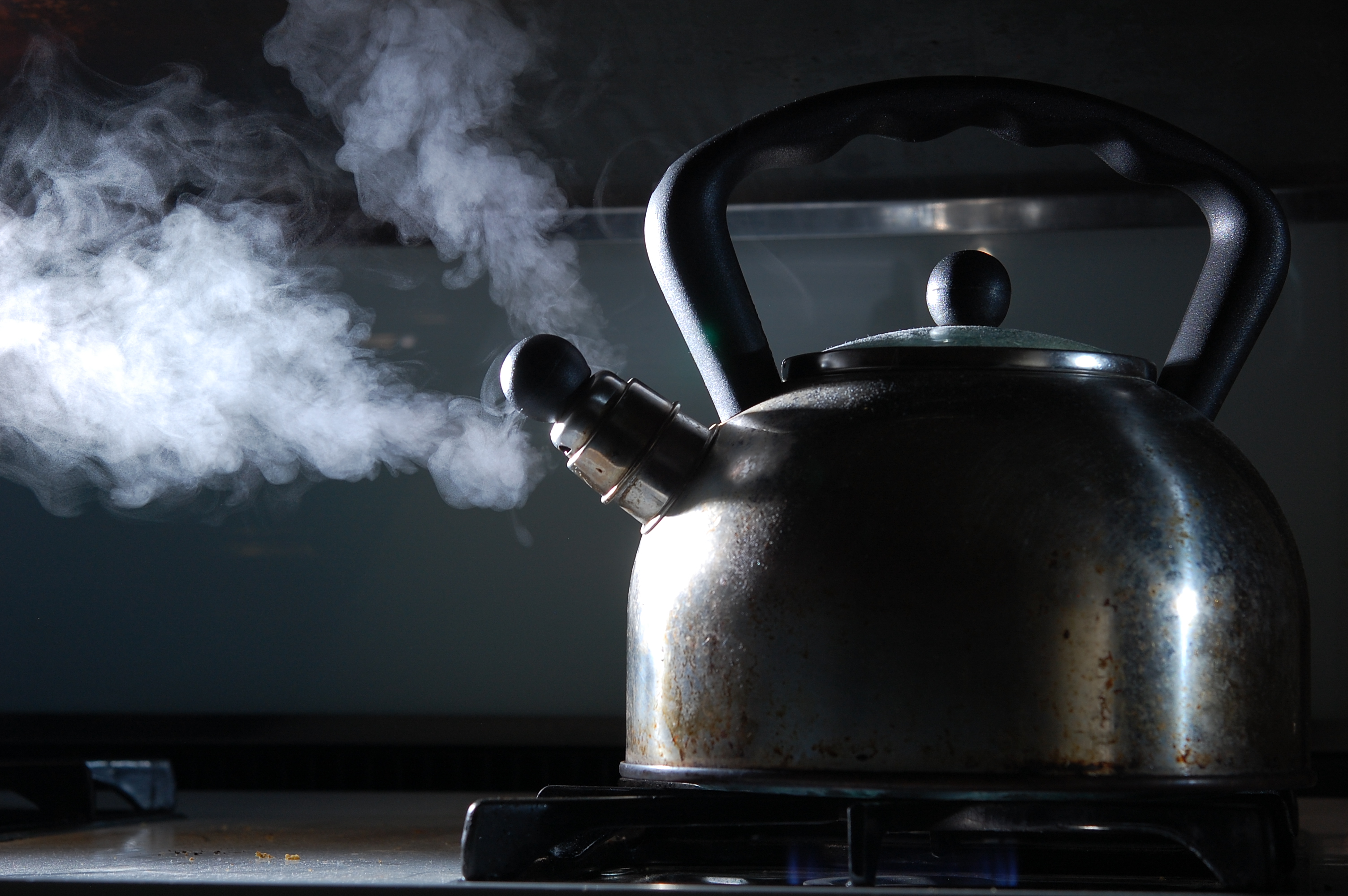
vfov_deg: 15.2
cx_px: 674
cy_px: 448
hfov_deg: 22.6
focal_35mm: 90
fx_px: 3367
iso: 200
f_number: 8
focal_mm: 60
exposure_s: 1/5
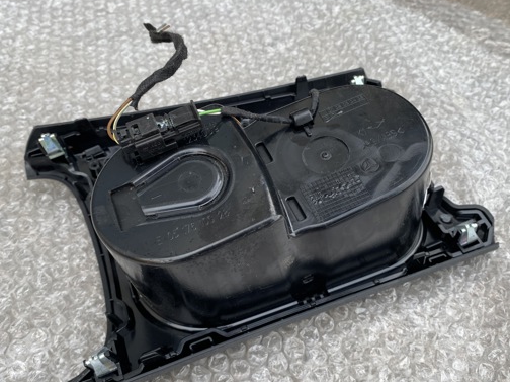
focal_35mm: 33
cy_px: 227
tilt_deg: -51.2
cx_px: 243
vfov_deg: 42.7
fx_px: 486
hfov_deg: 55.4
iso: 32
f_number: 1.8
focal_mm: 4.25
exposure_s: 1/311
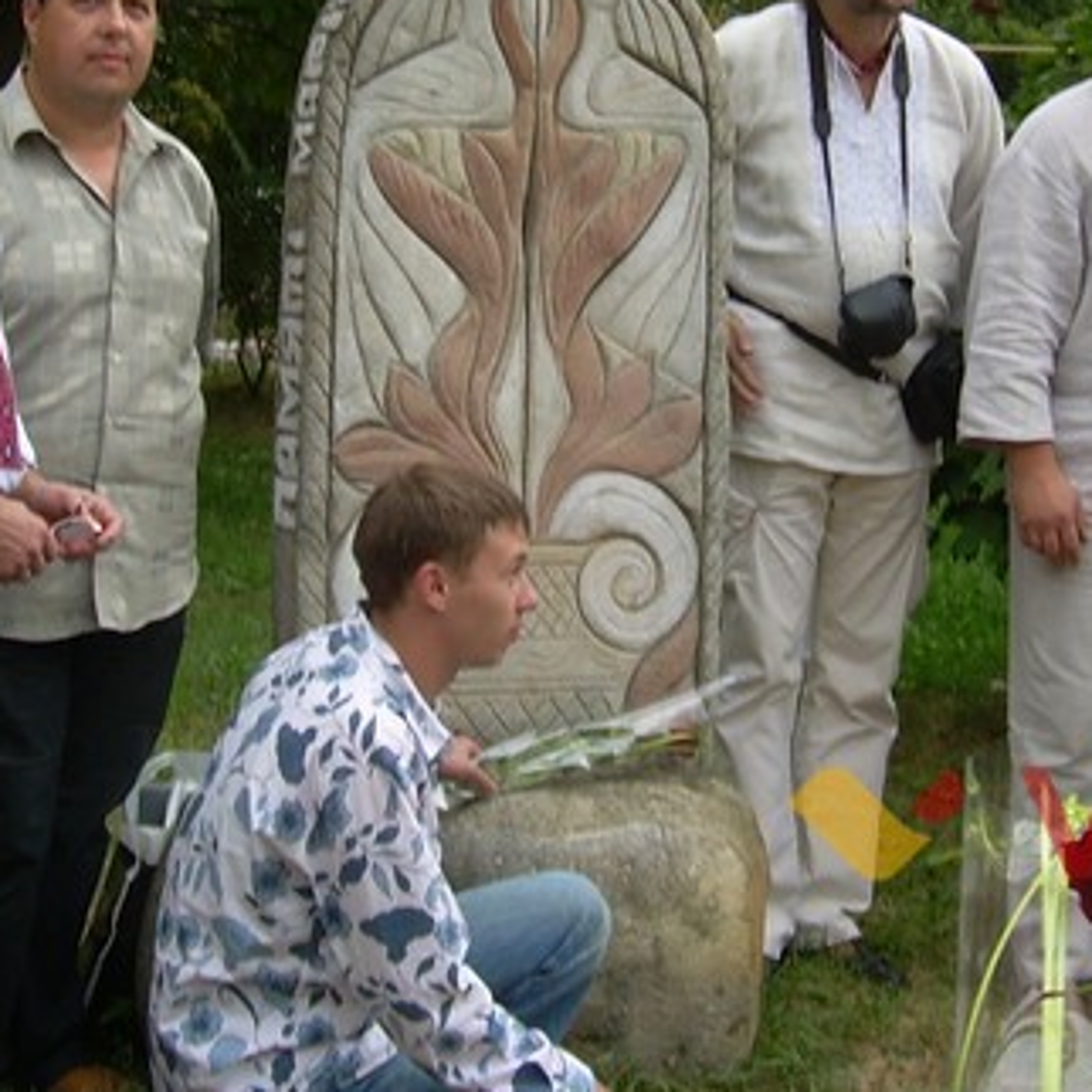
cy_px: 263
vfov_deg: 23.4
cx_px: 583
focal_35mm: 73
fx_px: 2605
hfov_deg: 23.7
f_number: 2.8
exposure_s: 1/71.3
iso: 50
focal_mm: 6.3
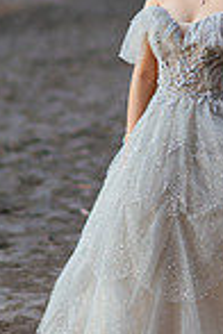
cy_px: 30
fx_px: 1644
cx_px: 196
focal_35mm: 177
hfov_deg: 7.7
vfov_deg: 11.5
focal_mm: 58
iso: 100
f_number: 1.4
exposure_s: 1/1250
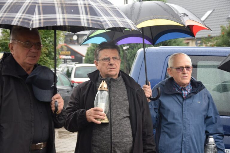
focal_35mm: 87
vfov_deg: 15.7
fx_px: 556
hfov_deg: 23.4
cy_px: 76
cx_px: 115
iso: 400
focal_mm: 58
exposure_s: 1/80
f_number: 5
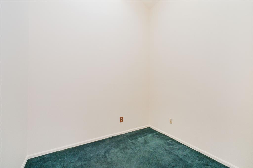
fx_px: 105
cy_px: 84
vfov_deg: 77.3
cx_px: 126
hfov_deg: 100.4
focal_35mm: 15
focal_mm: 10
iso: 800
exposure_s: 1/60
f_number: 8
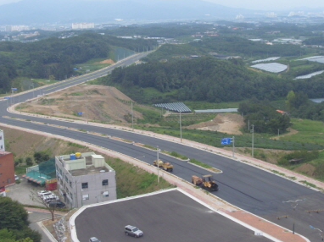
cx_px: 150
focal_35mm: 55
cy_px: 110
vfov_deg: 26.5
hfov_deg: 34.9
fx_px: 514
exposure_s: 1/250
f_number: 5.8
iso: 80
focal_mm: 7
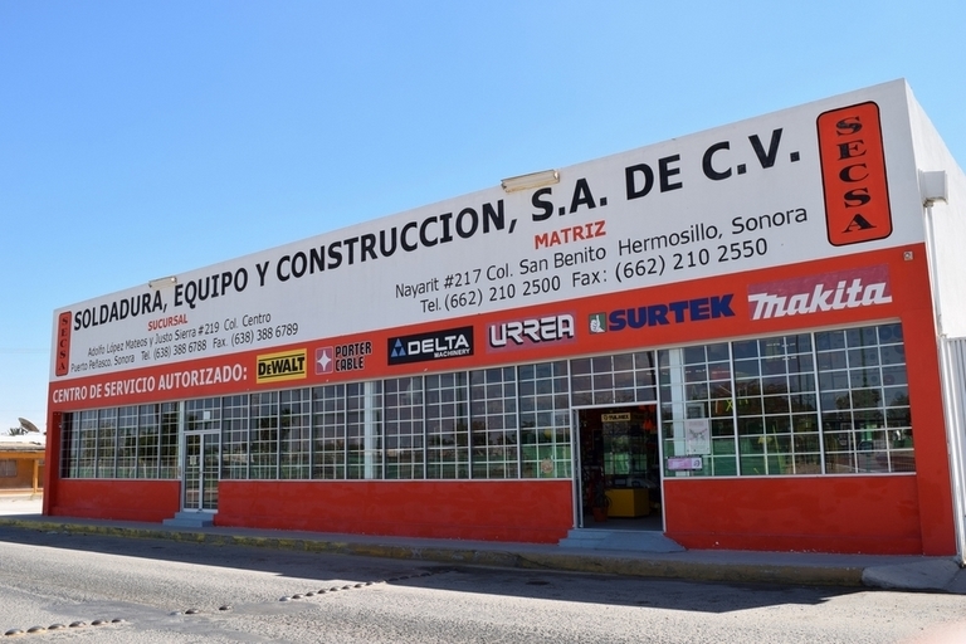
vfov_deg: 41.7
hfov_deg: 59.5
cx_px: 483
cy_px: 322
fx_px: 845
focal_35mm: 32
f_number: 9
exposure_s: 1/320
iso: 200
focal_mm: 21
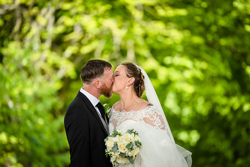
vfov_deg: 6.9
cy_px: 84
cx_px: 125
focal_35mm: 200
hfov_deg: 10.3
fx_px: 1389
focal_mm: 200
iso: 100
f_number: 2.8
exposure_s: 1/200
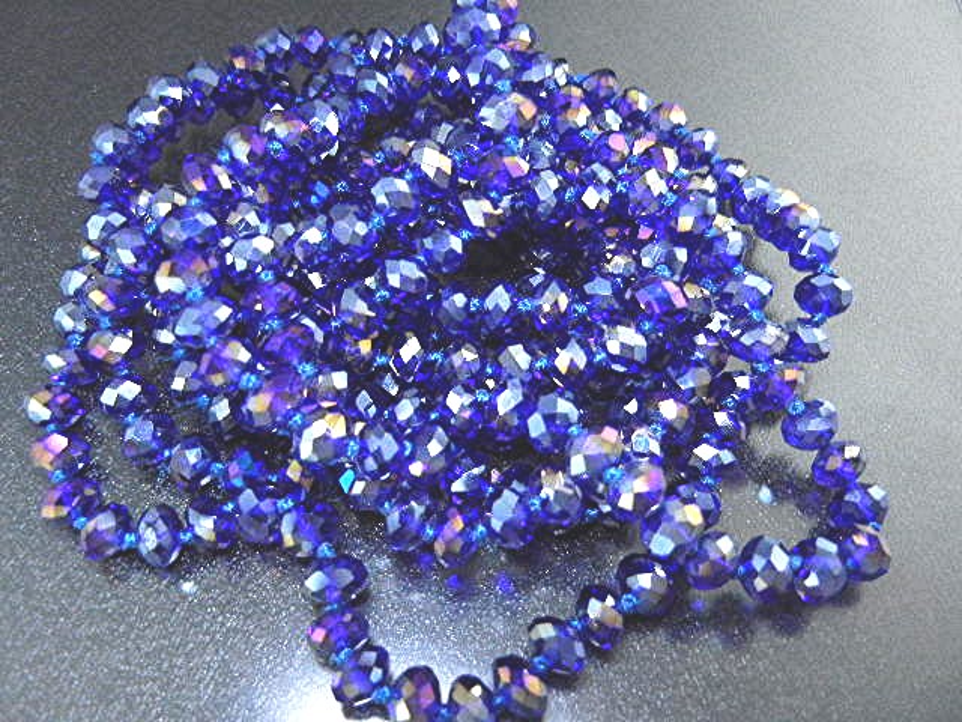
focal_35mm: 34
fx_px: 945
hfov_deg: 54.0
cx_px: 481
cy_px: 361
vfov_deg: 41.8
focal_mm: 6.2
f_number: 7.2
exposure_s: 1/30
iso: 800
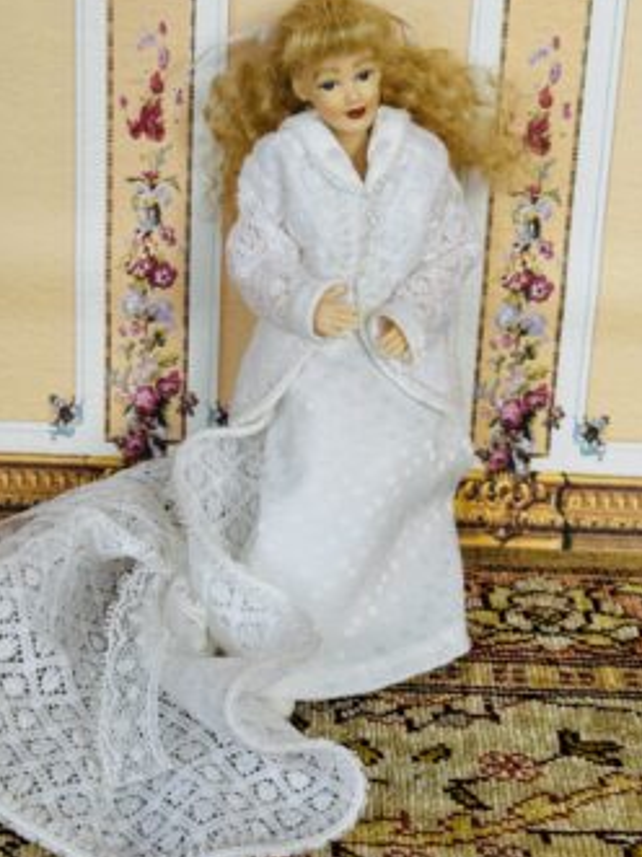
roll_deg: -0.4
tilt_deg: -25.5
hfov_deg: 25.2
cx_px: 298
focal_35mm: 58
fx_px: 1435
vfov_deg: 33.2
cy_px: 357
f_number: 1.78
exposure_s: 1/365
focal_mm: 6.86
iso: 64
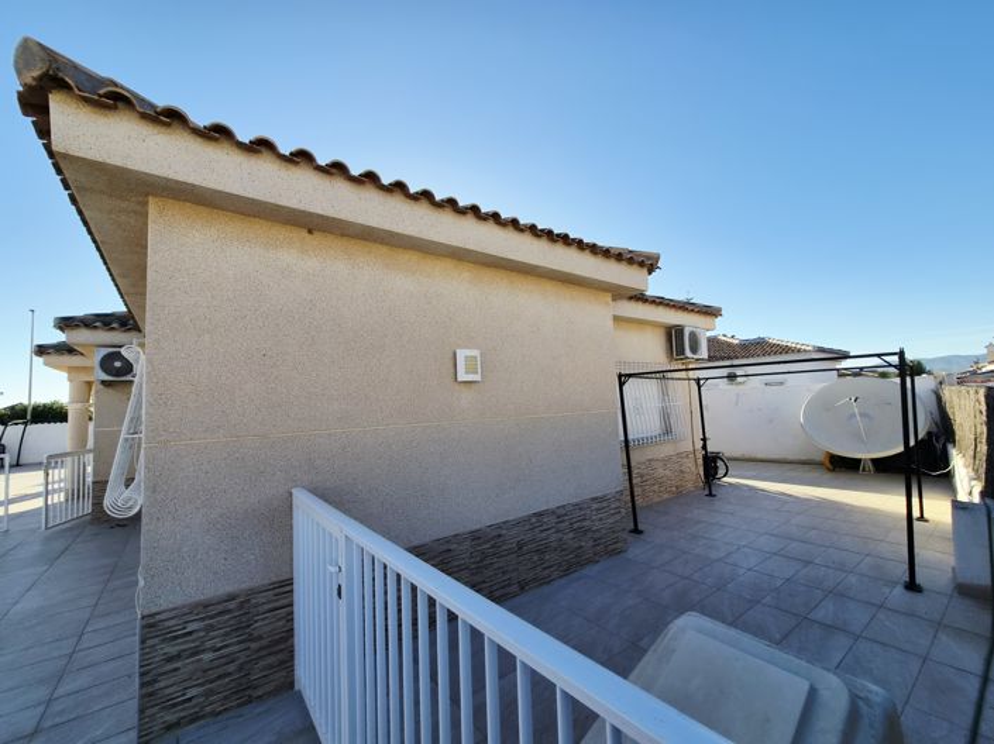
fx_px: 373
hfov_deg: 106.2
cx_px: 497
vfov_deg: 89.9
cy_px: 372
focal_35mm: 13
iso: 100
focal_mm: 2.2
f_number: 2.2
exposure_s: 1/2432
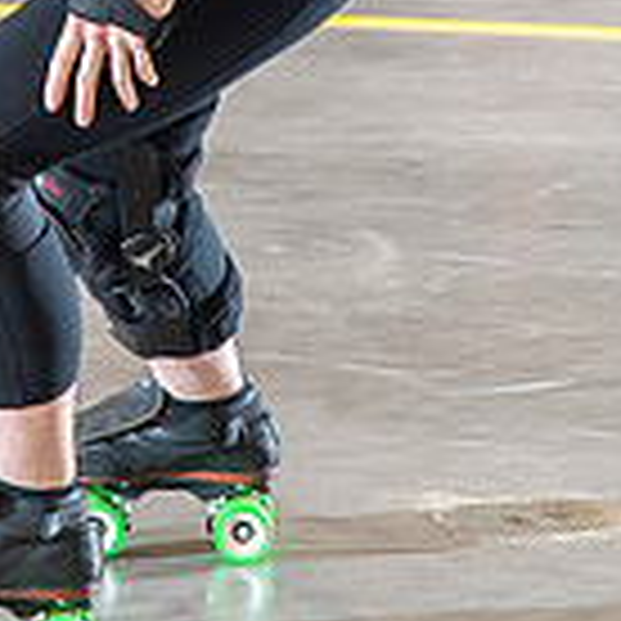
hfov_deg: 5.3
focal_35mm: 333
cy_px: -315
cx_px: 65
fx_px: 6759
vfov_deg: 5.2
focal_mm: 70
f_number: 5.6
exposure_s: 1/160
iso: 500
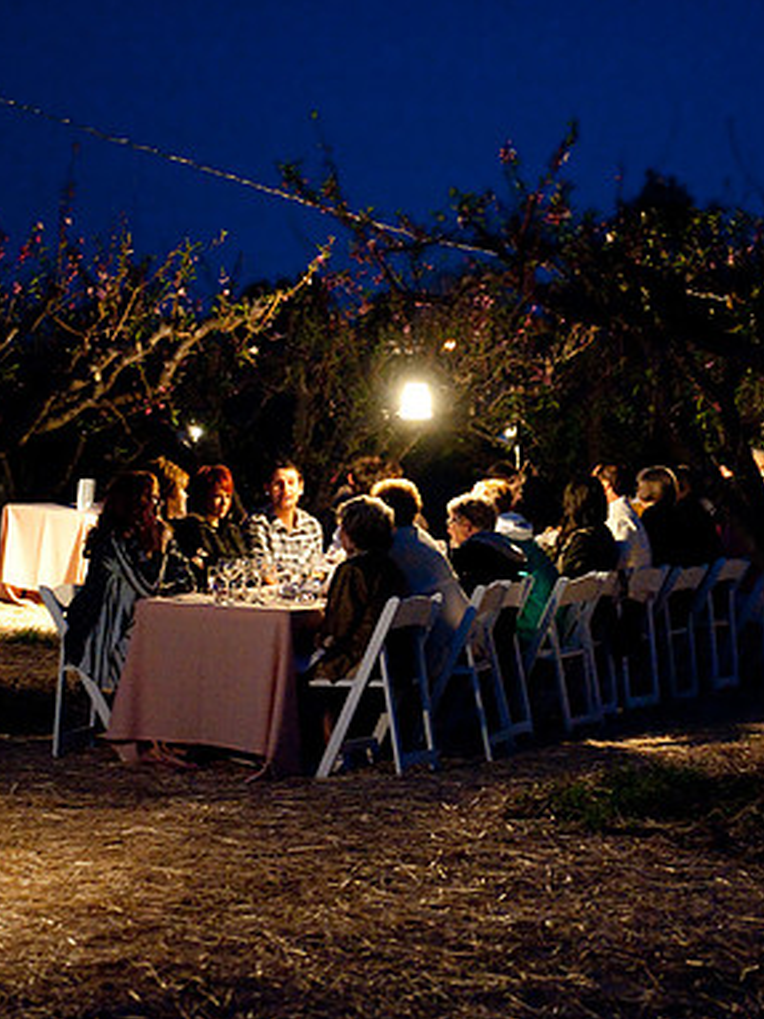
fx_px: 3003
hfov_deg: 14.5
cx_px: 543
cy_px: 508
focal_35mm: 102
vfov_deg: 19.3
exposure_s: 1/60
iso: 3200
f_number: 2.8
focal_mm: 70
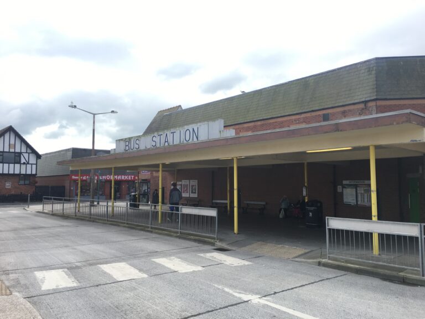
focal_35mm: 29
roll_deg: -0.1
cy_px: 160
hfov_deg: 61.7
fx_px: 356
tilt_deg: +5.3
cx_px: 212
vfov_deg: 48.2
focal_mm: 4.15
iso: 25
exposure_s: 1/557
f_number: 2.2
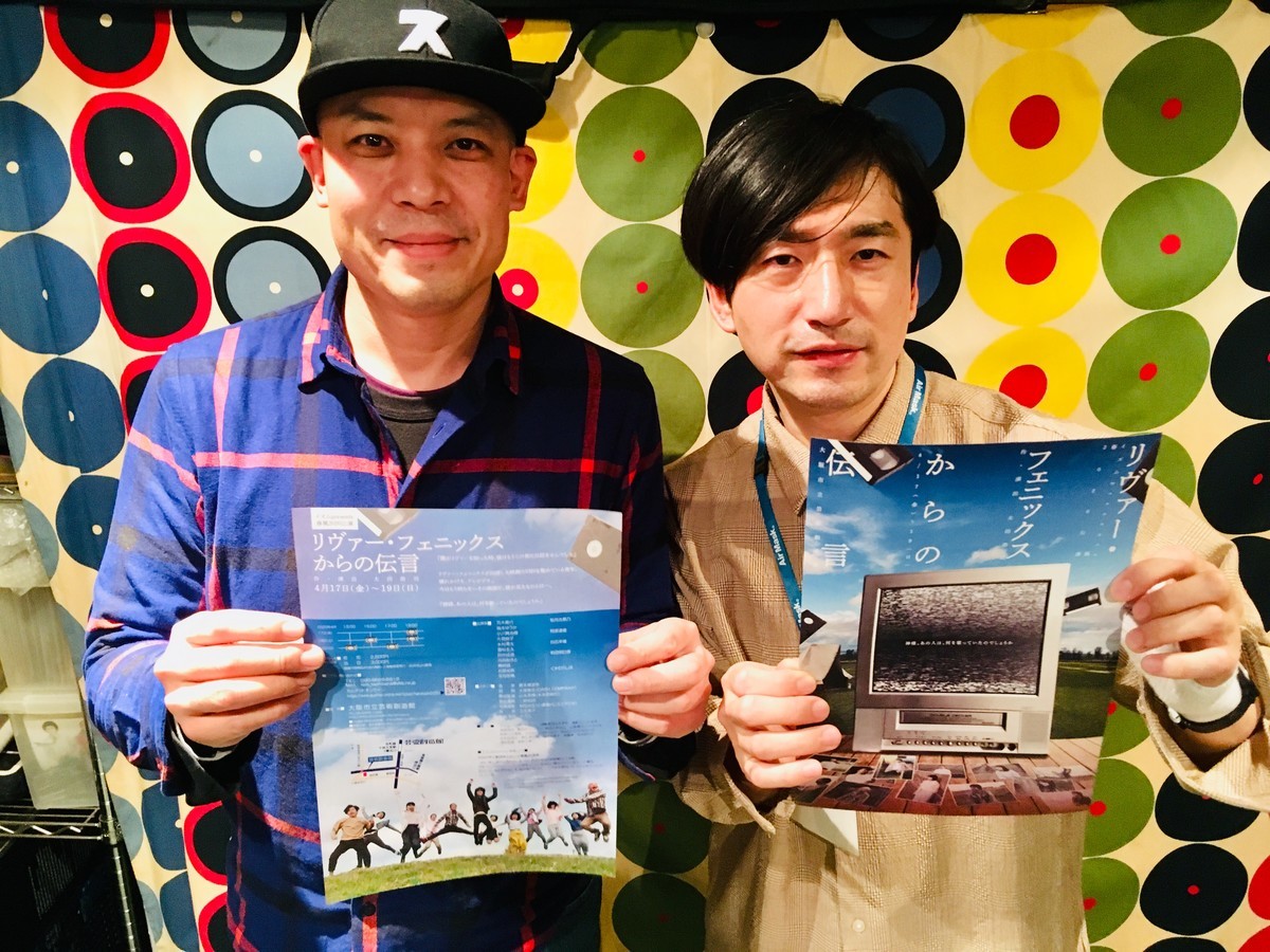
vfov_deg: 48.2
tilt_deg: -17.6
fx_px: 1064
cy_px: 476
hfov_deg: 61.7
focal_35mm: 29
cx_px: 635
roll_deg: -0.3
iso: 400
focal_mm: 4.15
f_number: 2.2
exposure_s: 1/15
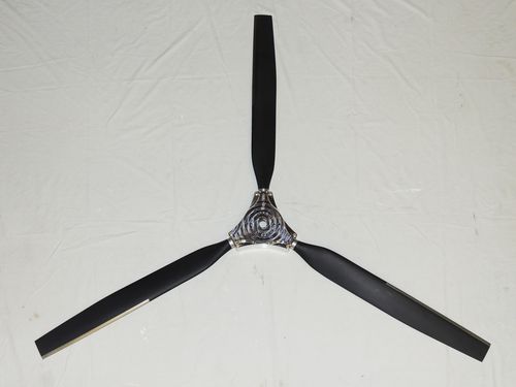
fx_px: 745
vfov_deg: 29.1
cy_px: 194
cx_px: 258
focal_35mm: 50
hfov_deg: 38.2
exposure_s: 1/40
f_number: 3.6
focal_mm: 8.9
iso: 200
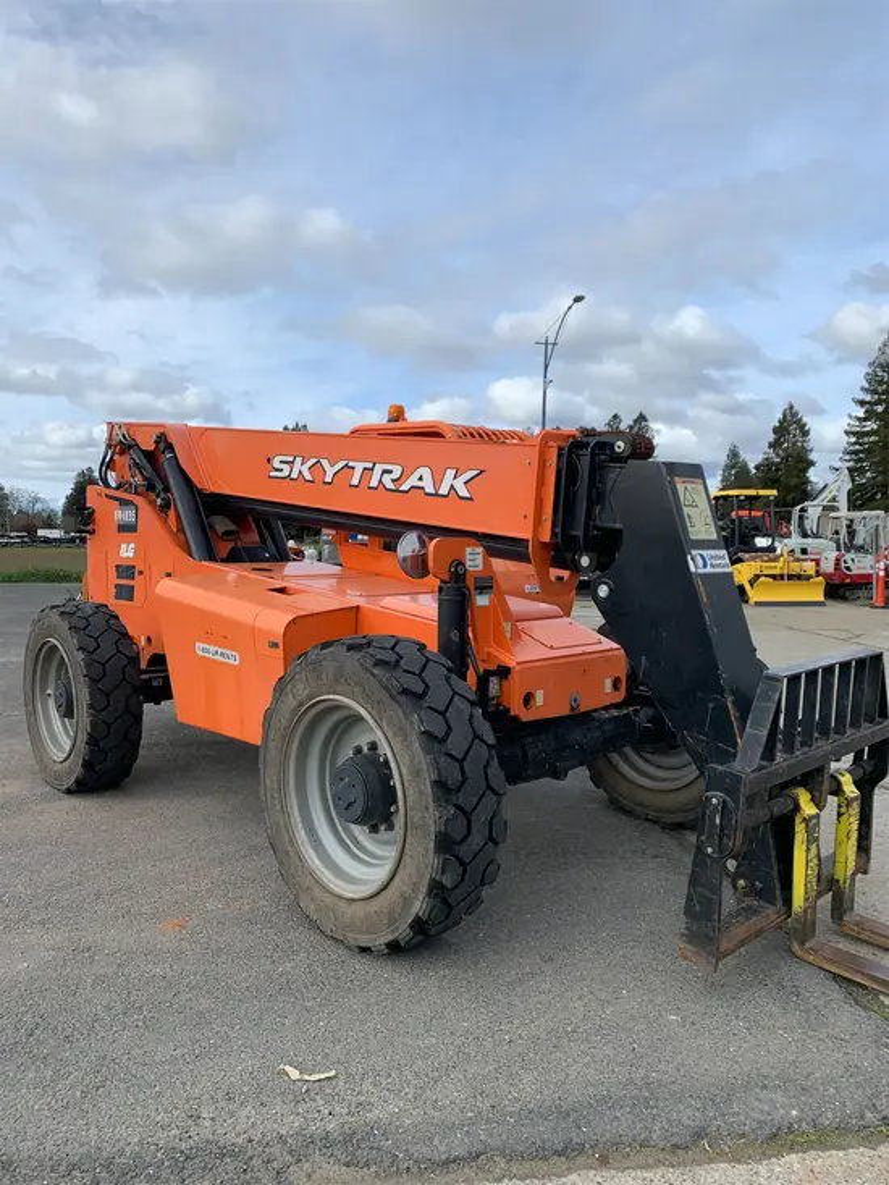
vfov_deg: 67.3
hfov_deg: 53.1
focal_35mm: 26
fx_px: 890
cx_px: 444
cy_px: 592
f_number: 1.8
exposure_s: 1/1992
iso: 25
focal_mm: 4.25
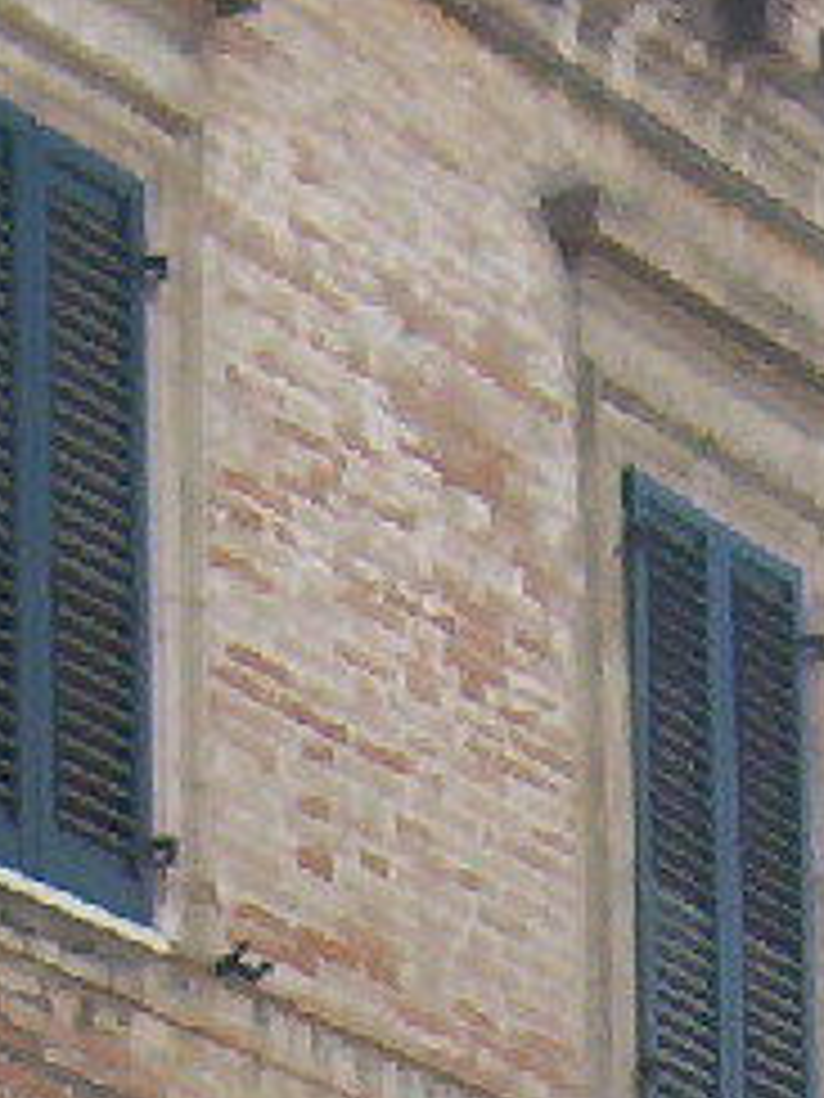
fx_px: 7839
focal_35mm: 247
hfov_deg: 6.0
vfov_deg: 7.7
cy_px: 2264
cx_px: 788
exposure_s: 1/677
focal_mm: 7.88
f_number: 3.16
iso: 100
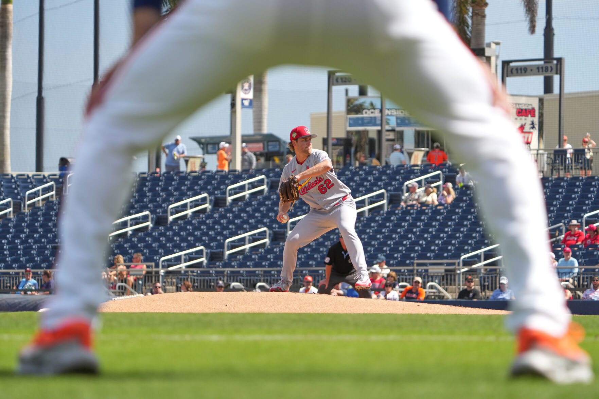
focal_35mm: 200
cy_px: 200
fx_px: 3327
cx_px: 300
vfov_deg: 6.9
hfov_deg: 10.3
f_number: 5.6
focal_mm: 200
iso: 500
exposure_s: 1/2000
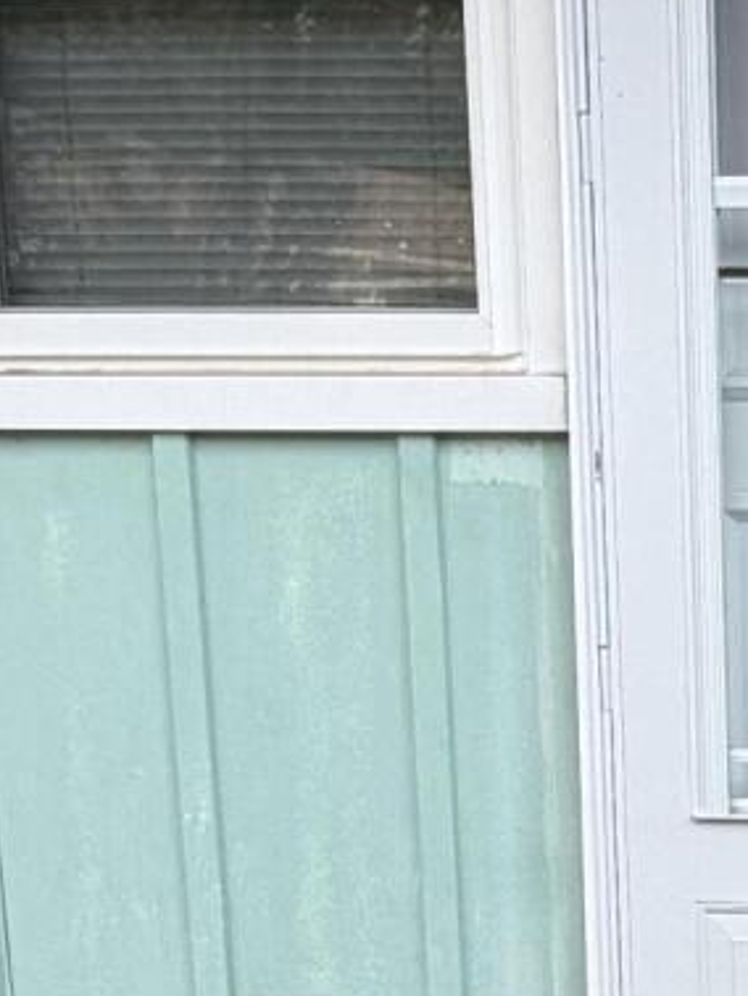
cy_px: 709
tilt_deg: -10.7
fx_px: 2130
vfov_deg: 26.1
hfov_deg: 18.4
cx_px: 1001
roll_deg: +0.4
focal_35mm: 74
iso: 50
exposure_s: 1/262
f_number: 2.2
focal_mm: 2.22
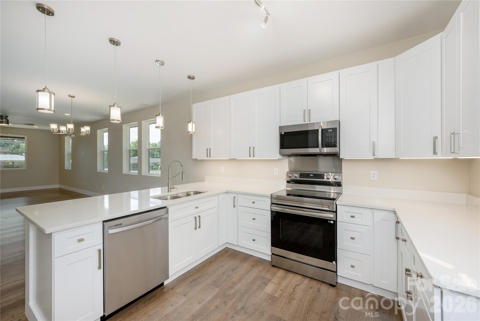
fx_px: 187
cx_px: 240
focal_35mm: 14
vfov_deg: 81.3
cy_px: 160
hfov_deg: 104.2
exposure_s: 1/125
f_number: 7.1
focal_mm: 14
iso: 320
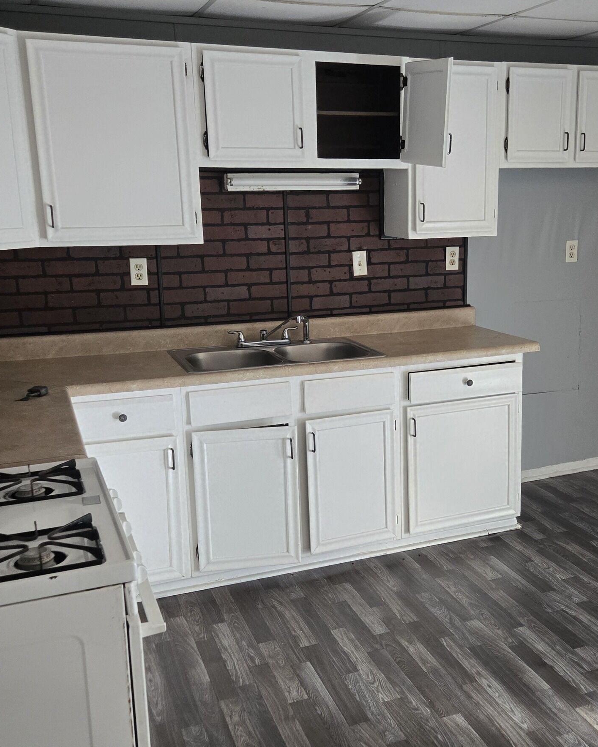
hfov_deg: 37.7
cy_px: 398
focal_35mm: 39
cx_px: 410
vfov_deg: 46.8
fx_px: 863
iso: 400
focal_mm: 5.4
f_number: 1.8
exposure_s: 1/120
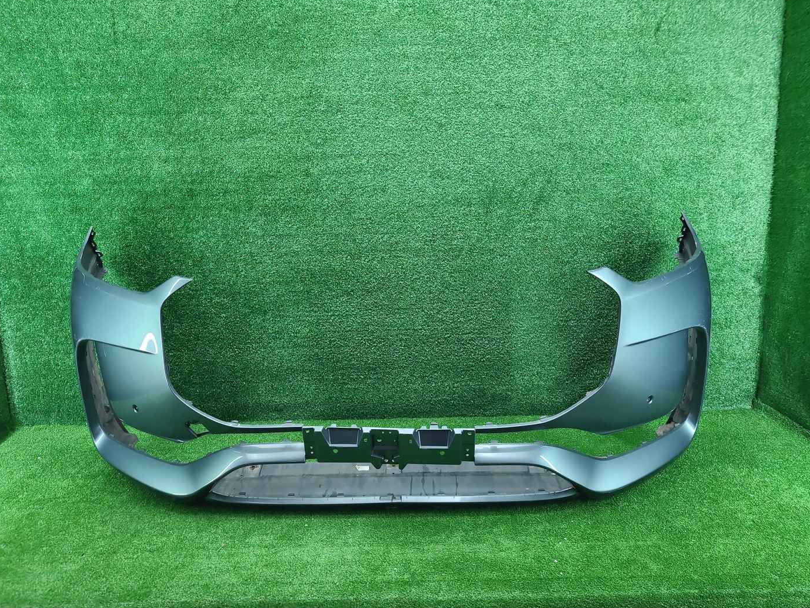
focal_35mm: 27
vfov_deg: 51.3
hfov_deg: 65.3
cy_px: 308
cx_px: 399
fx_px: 632
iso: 227
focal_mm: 5.4
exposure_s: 1/50
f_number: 1.8
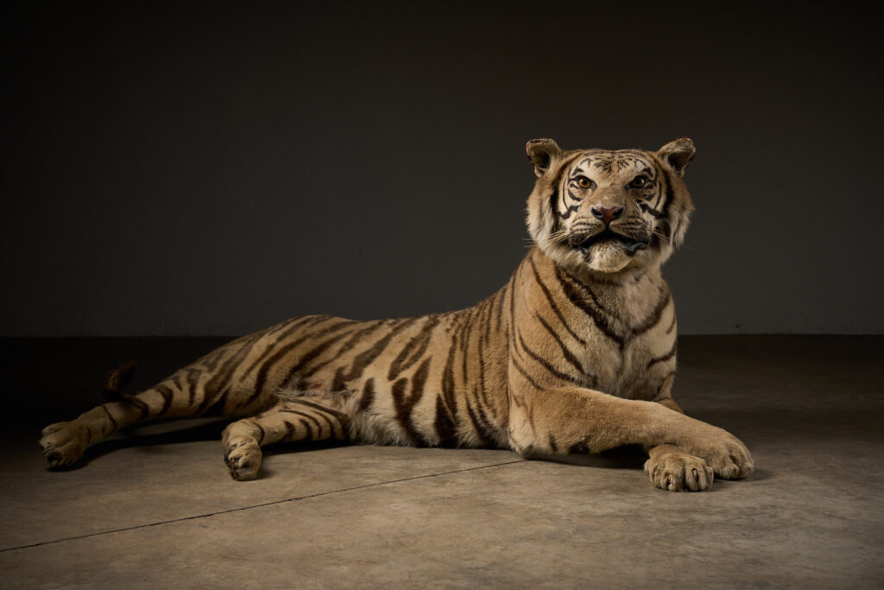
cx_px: 442
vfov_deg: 24.2
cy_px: 295
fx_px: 1375
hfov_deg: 35.6
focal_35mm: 56
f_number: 6.3
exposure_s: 1/125
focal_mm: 56
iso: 250
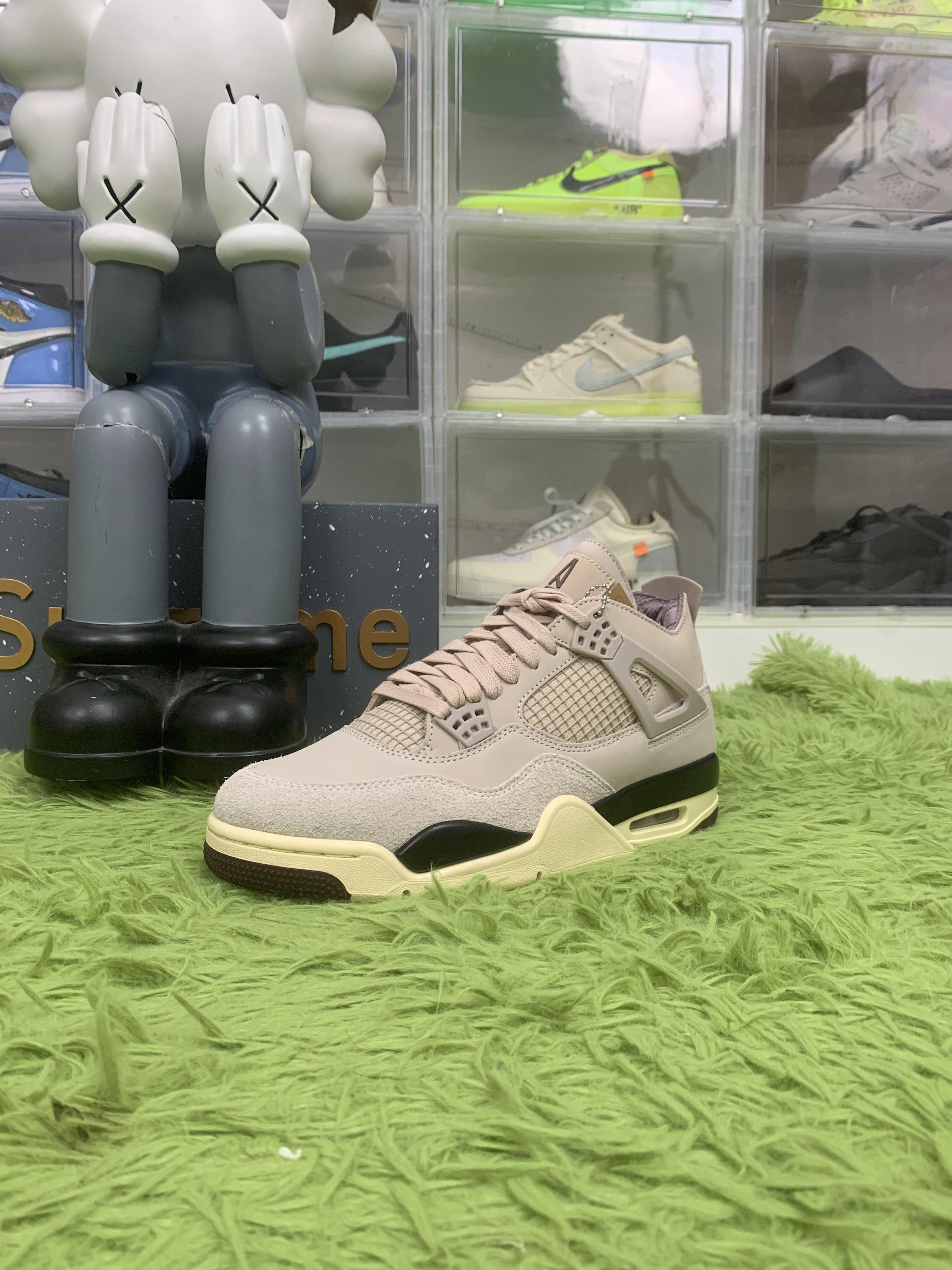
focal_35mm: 26
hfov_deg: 53.1
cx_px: 476
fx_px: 953
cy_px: 635
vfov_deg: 67.3
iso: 100
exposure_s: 1/69
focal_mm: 4.25
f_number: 1.8
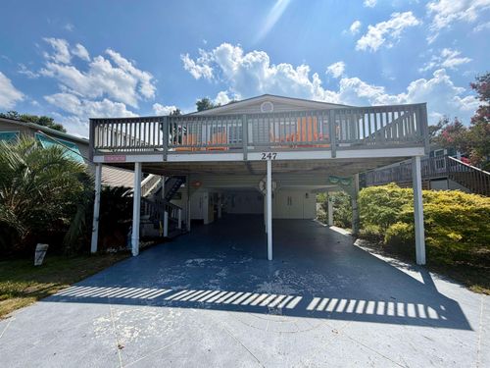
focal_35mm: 14
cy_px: 184
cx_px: 245
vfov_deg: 85.7
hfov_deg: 102.1
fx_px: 198
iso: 25
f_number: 2.2
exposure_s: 1/1259
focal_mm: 2.22
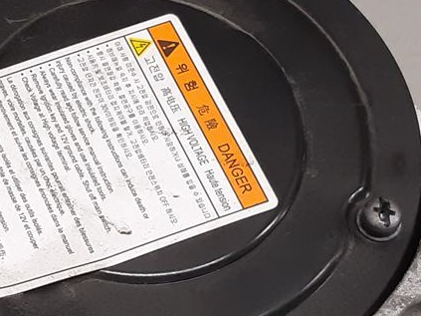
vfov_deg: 11.7
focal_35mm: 126
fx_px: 1532
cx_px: 22
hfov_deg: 15.4
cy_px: 212
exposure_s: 1/50
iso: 100
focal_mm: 3.93
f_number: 1.7
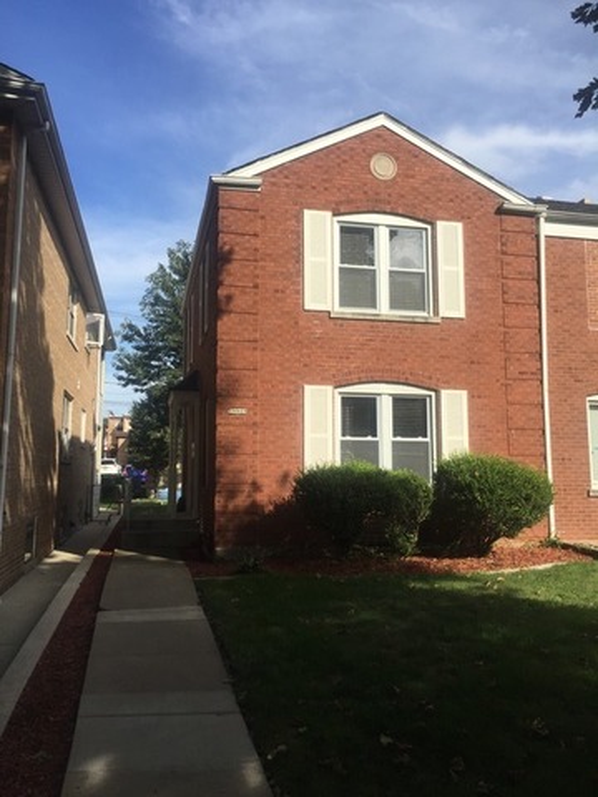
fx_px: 668
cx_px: 299
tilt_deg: +8.4
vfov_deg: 61.7
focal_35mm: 29
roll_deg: +0.1
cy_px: 398
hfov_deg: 48.2
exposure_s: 1/1799
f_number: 2.2
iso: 32
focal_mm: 4.15
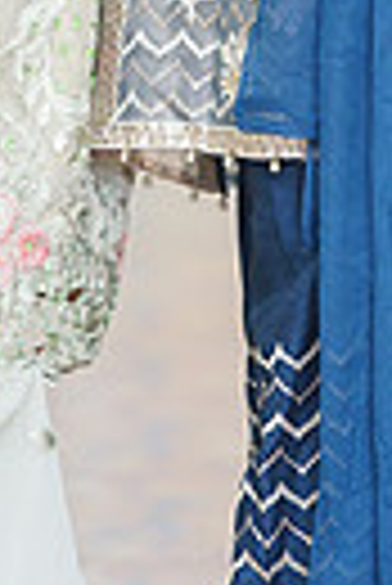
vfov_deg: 5.4
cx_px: 20
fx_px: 6173
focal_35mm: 379
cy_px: -279
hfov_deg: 3.6
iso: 400
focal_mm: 85
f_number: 2
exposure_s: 1/160
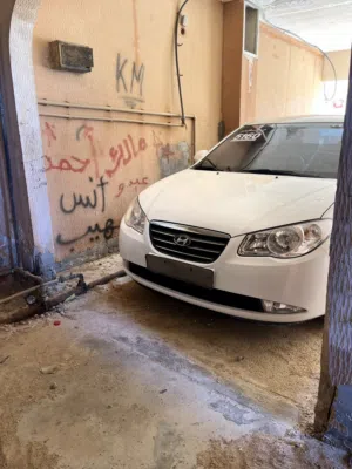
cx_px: 176
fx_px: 353
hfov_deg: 53.1
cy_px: 234
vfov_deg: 67.3
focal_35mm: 26
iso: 125
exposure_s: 1/73
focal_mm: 5.1
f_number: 1.6
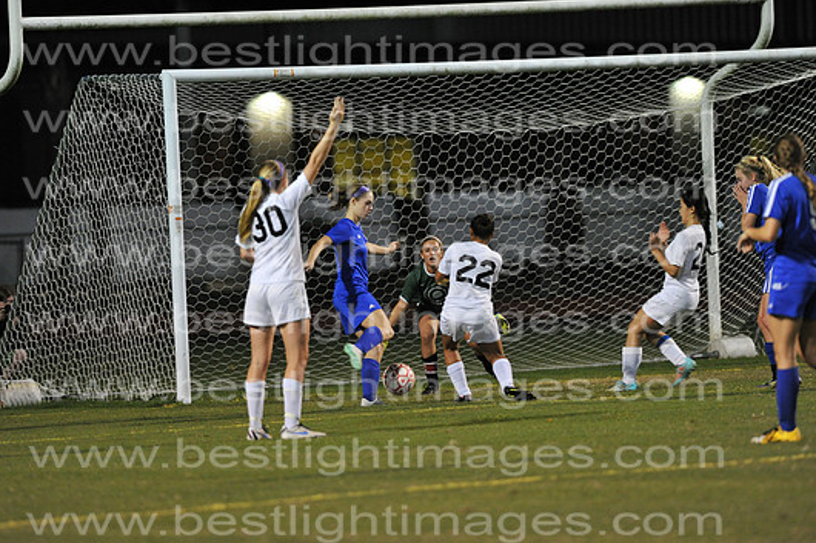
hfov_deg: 6.3
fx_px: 7432
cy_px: 289
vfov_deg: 4.2
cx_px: 376
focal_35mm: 328
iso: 5000
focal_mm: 300
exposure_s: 1/400
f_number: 3.2
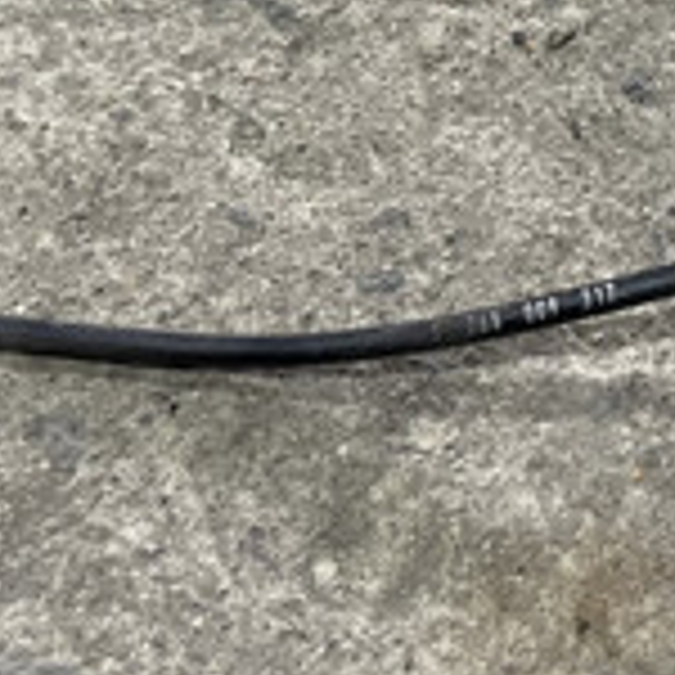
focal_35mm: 98
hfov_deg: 17.5
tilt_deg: -47.7
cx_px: 572
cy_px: -277
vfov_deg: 16.5
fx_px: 2162
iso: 100
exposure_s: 1/50
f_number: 1.6
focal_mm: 4.2
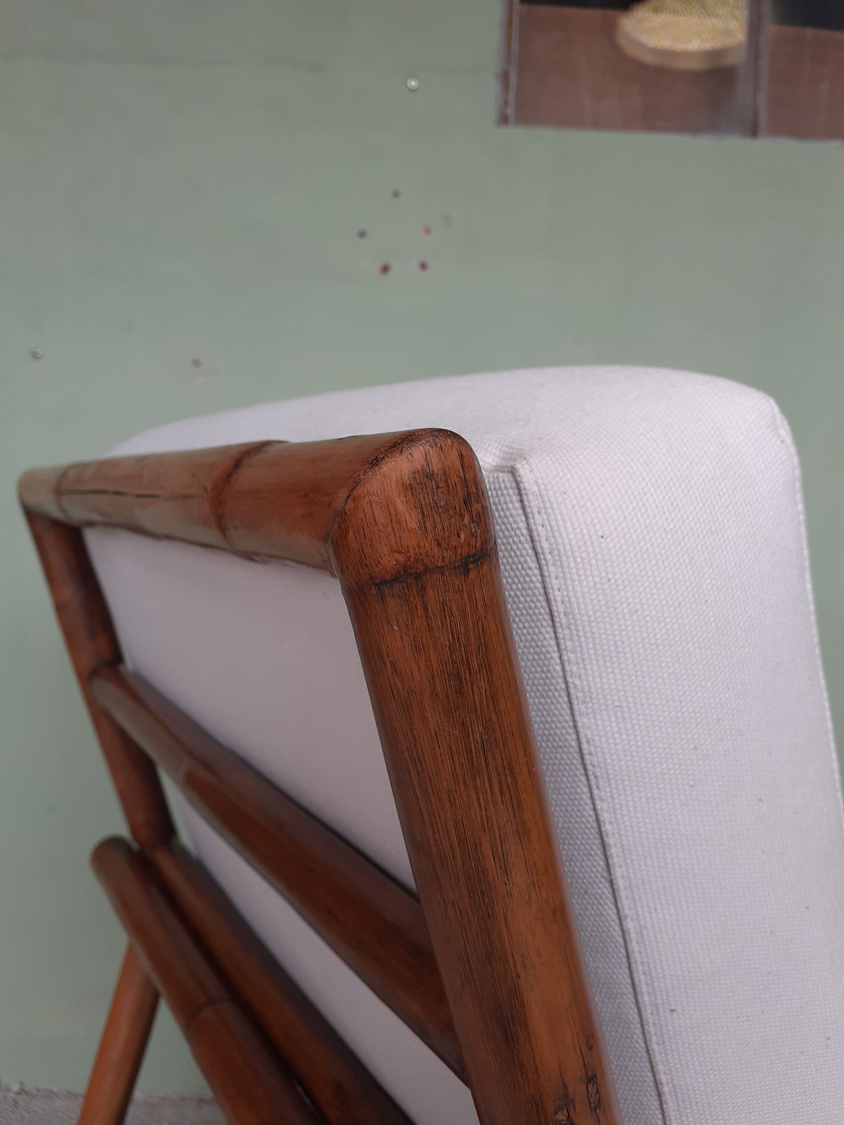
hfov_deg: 51.4
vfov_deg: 65.3
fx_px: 878
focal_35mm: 27
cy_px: 562
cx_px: 422
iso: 40
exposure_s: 1/110
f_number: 1.9
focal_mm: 3.6
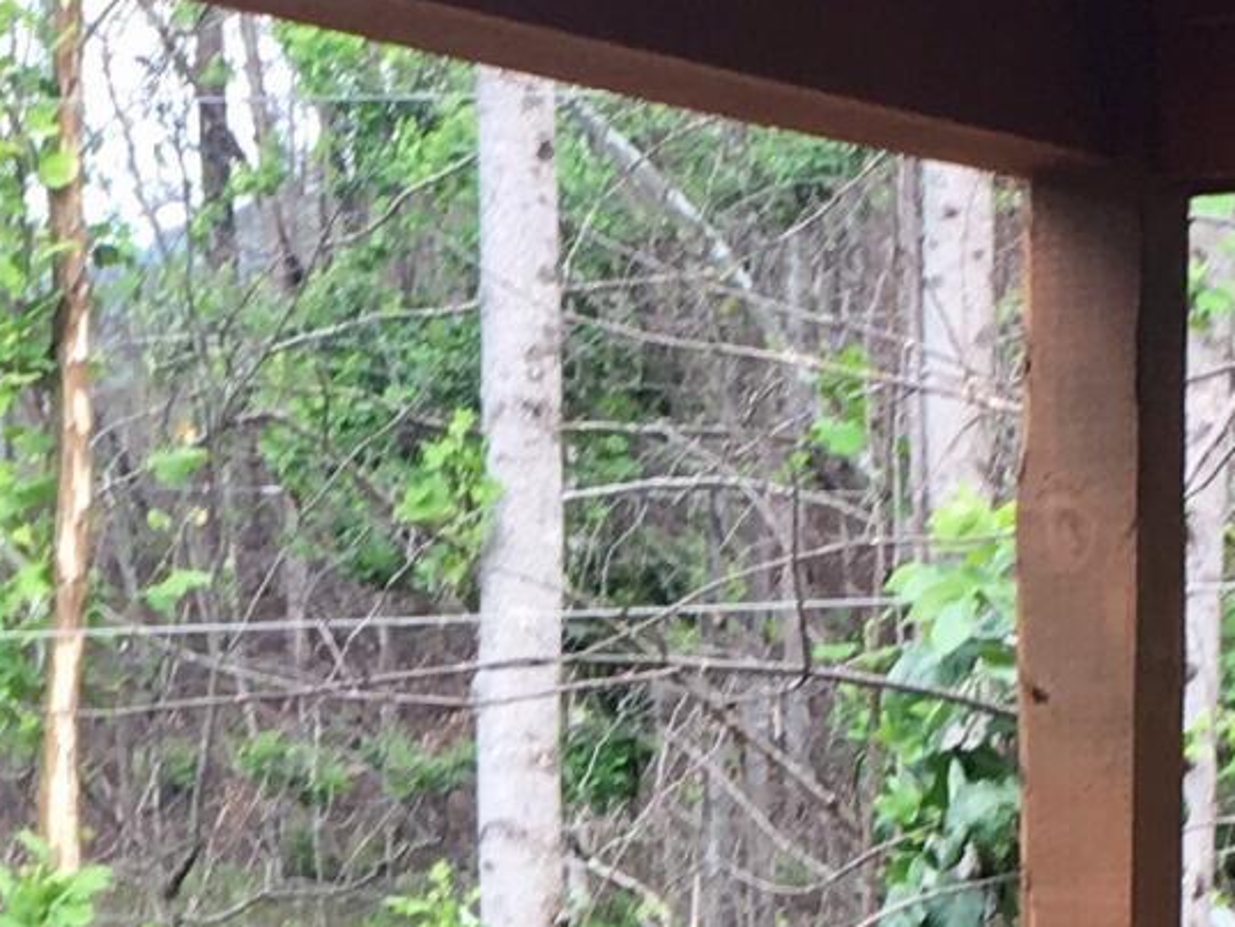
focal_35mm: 162
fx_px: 5781
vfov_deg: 9.0
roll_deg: +0.0
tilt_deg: -3.9
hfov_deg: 12.0
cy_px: 1219
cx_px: -80
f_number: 2.2
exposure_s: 1/120
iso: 25
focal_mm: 4.15
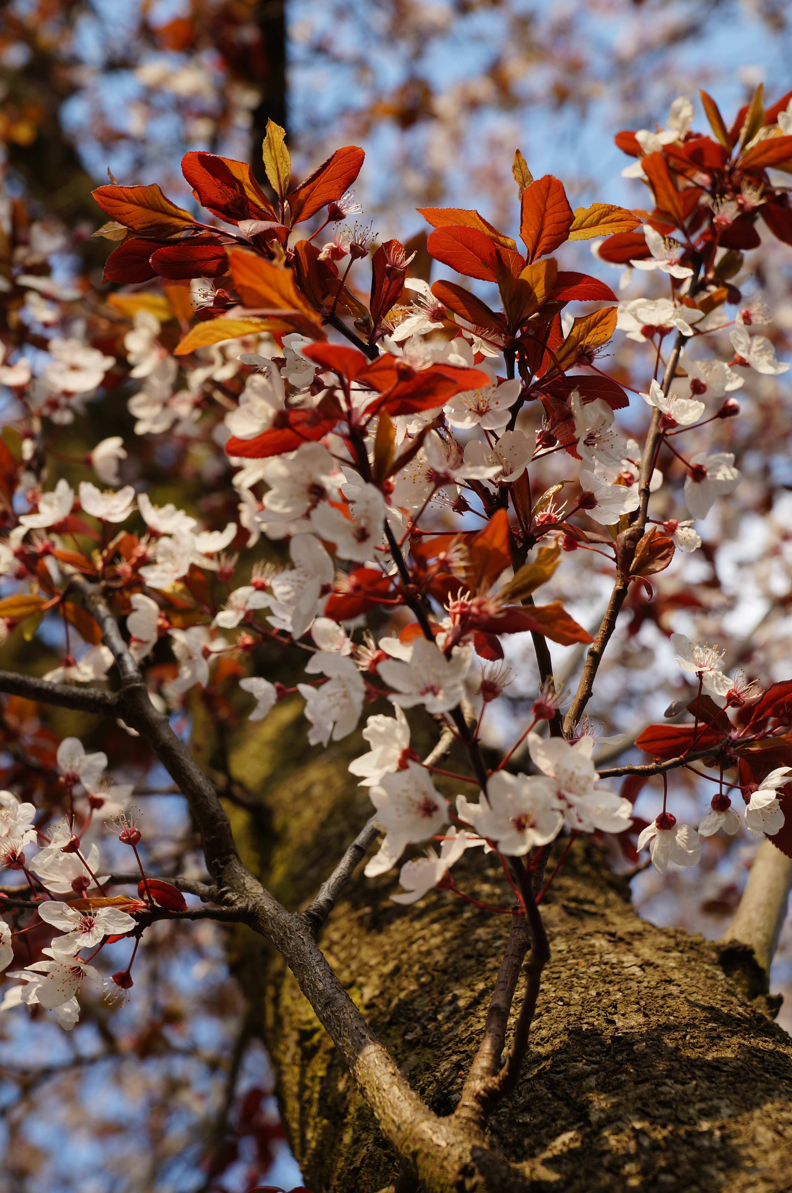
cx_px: 396
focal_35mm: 75
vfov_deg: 27.0
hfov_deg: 18.1
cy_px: 596
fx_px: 2480
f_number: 5.6
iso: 100
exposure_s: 1/200
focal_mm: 50
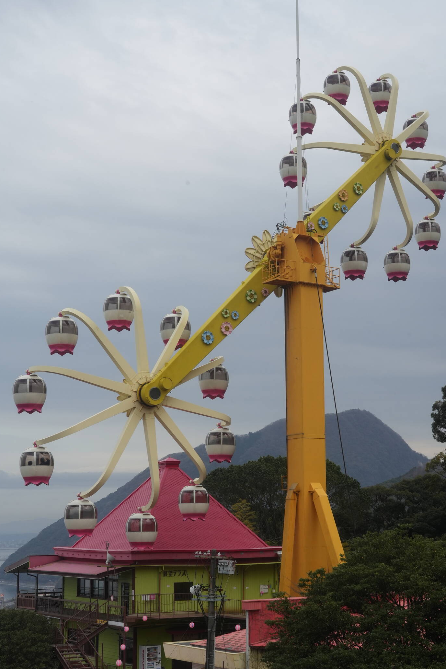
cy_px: 378
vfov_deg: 32.3
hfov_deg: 21.9
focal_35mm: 62
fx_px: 1152
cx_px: 262
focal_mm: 50
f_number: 14
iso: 640
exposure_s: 1/250
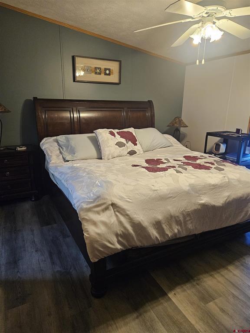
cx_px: 125
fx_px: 221
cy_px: 166
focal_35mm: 23
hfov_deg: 58.9
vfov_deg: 73.9
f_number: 1.8
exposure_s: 1/120
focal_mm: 5.4
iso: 640
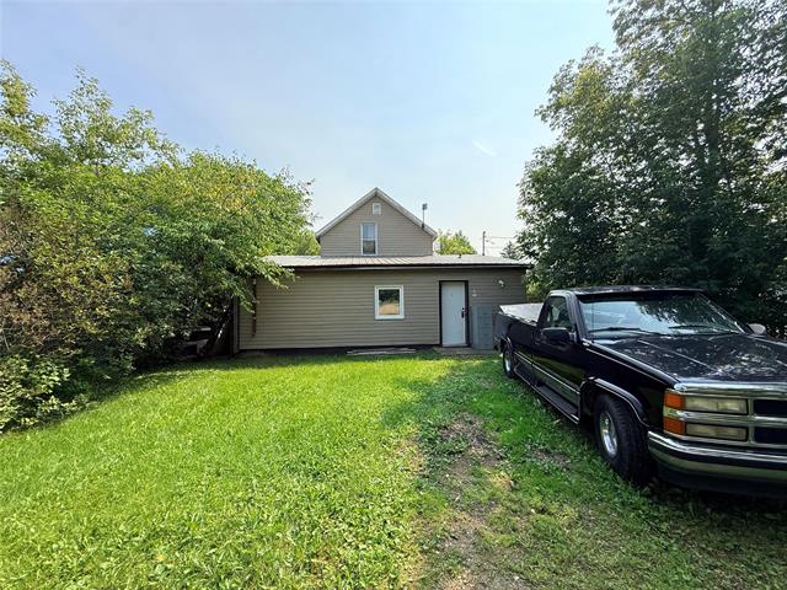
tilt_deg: +2.1
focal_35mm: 14
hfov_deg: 102.1
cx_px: 394
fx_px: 318
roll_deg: +0.2
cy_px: 295
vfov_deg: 85.7
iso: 50
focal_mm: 2.22
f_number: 2.2
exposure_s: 1/1105
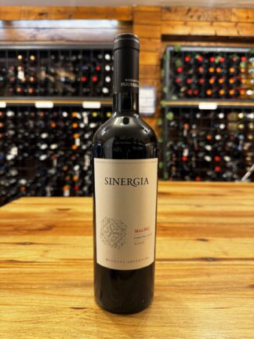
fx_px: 235
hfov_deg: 56.8
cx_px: 127
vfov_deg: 71.6
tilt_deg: -5.3
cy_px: 170
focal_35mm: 24
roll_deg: -0.4
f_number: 1.78
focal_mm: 6.76
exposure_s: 1/50
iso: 250
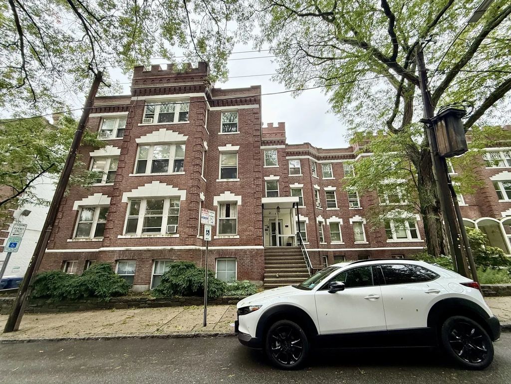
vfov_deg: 85.7
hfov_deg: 102.1
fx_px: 207
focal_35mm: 14
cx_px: 256
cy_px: 192
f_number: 2.2
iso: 100
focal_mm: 2.22
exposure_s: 1/99
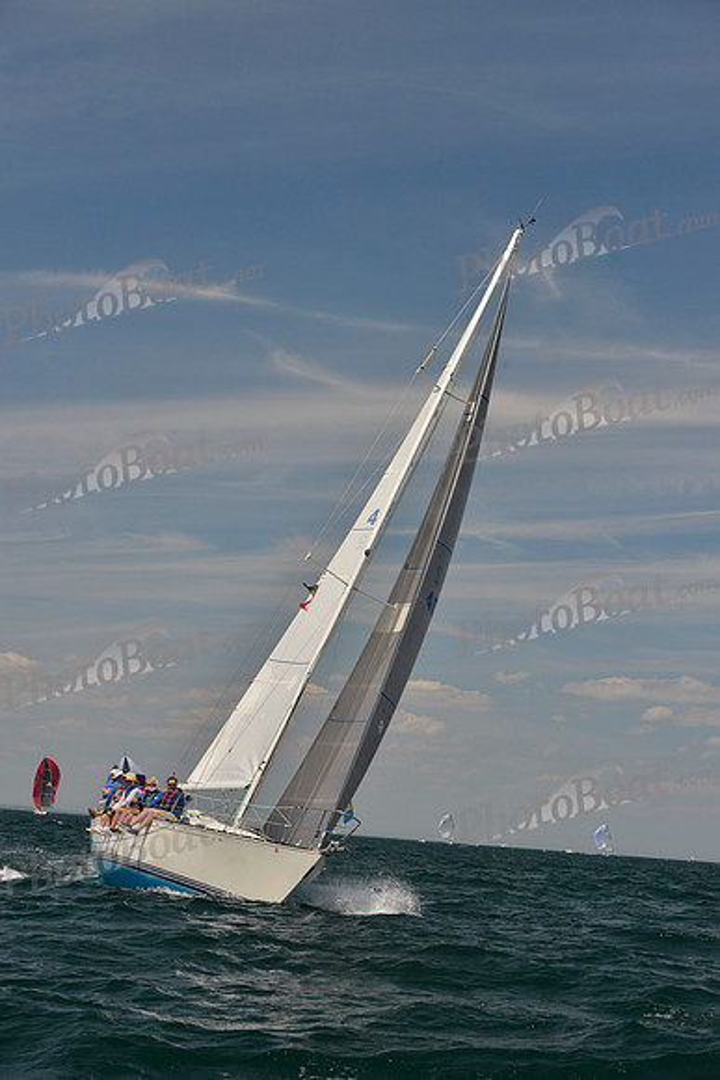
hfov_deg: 19.5
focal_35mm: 70
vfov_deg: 28.8
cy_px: 540
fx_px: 2099
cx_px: 360
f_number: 9
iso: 400
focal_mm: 70
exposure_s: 1/800
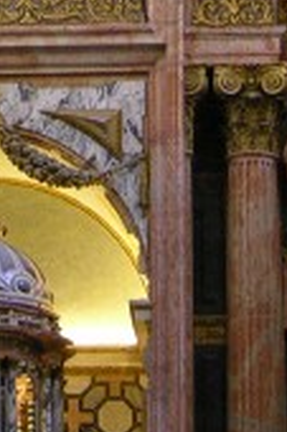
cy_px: -193
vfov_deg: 6.2
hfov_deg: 4.2
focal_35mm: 329
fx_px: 3942
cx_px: 36
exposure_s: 1/4.7
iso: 165
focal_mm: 17.8
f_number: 3.3
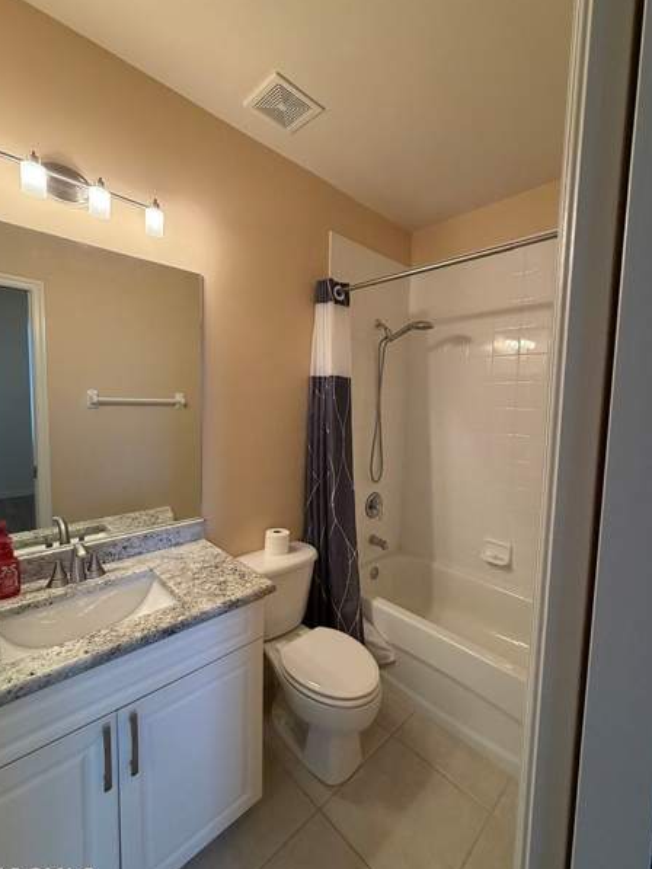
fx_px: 377
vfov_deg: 98.2
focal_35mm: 15
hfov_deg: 81.8
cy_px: 434
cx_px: 332
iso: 320
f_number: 2.2
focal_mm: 2.22
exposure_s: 1/120
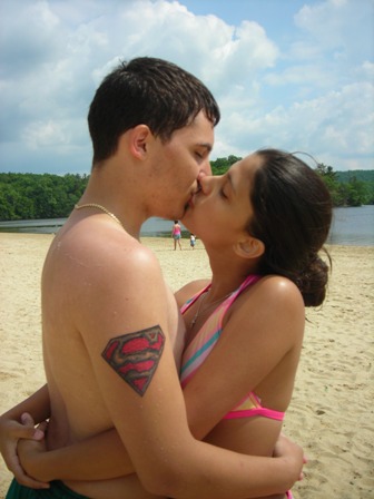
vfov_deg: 49.0
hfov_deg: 37.7
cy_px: 250
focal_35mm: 38
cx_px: 187
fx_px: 547
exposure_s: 1/746
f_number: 3.2
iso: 50
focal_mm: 6.3
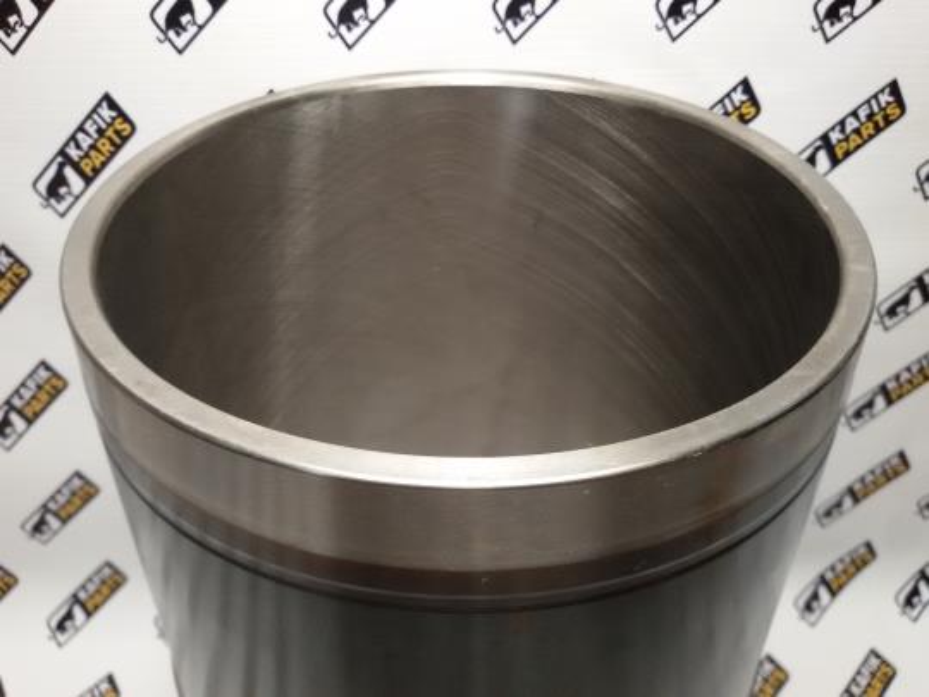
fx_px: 832
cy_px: 348
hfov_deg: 58.4
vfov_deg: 45.4
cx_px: 464
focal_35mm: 31
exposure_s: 1/33
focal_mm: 2.93
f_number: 2.4
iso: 125
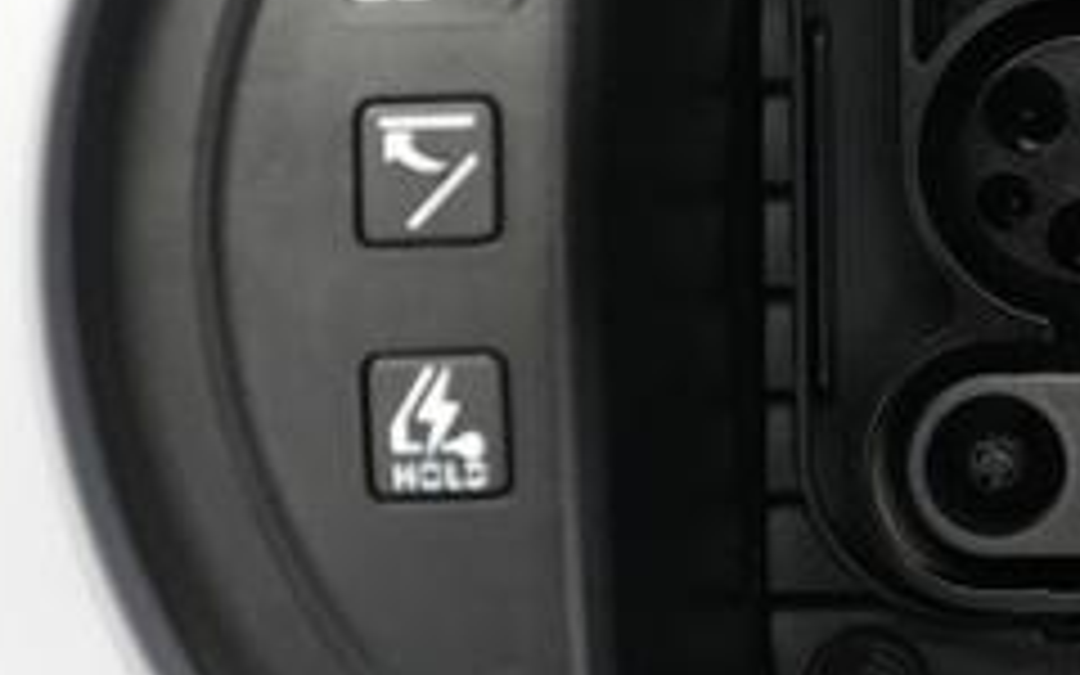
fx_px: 2237
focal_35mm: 76
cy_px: 238
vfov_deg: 17.1
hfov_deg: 25.7
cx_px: 1084
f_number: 4
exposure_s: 1/160
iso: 12800
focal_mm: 28
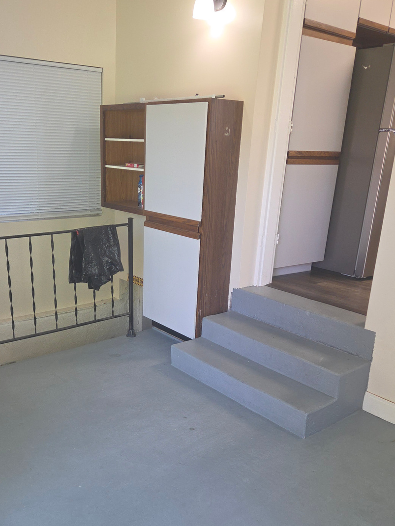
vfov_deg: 55.1
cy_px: 303
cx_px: 155
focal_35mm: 33
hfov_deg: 42.7
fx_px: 502
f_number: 1.8
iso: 125
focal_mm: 5.4
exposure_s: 1/60
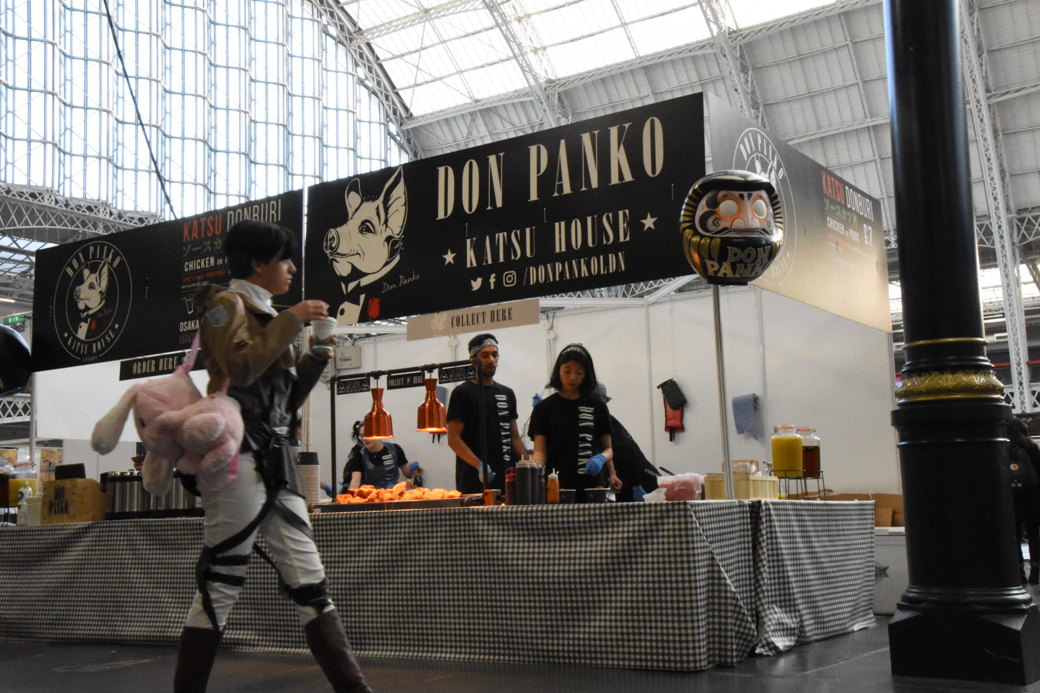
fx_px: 1213
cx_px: 520
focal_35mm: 42
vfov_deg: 31.9
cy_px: 346
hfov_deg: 46.4
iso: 8000
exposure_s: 1/100
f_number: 22
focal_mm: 28
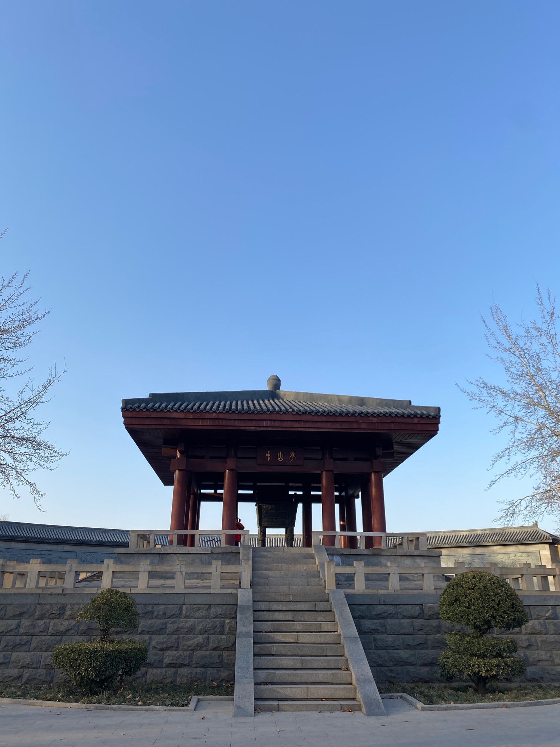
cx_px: 280
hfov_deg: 53.1
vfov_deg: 67.3
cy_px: 374
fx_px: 561
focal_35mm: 26
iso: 32
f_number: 1.8
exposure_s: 1/1182
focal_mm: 4.25
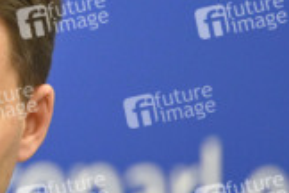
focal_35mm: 558
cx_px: 15
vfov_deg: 2.5
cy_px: 152
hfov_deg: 3.7
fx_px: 4479
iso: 1600
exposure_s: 1/400
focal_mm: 200
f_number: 2.8
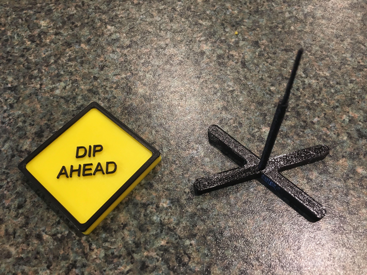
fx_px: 307
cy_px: 138
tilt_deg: -60.3
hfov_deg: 61.7
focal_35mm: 29
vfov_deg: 48.2
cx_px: 184
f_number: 2.2
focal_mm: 4.15
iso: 100
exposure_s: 1/30
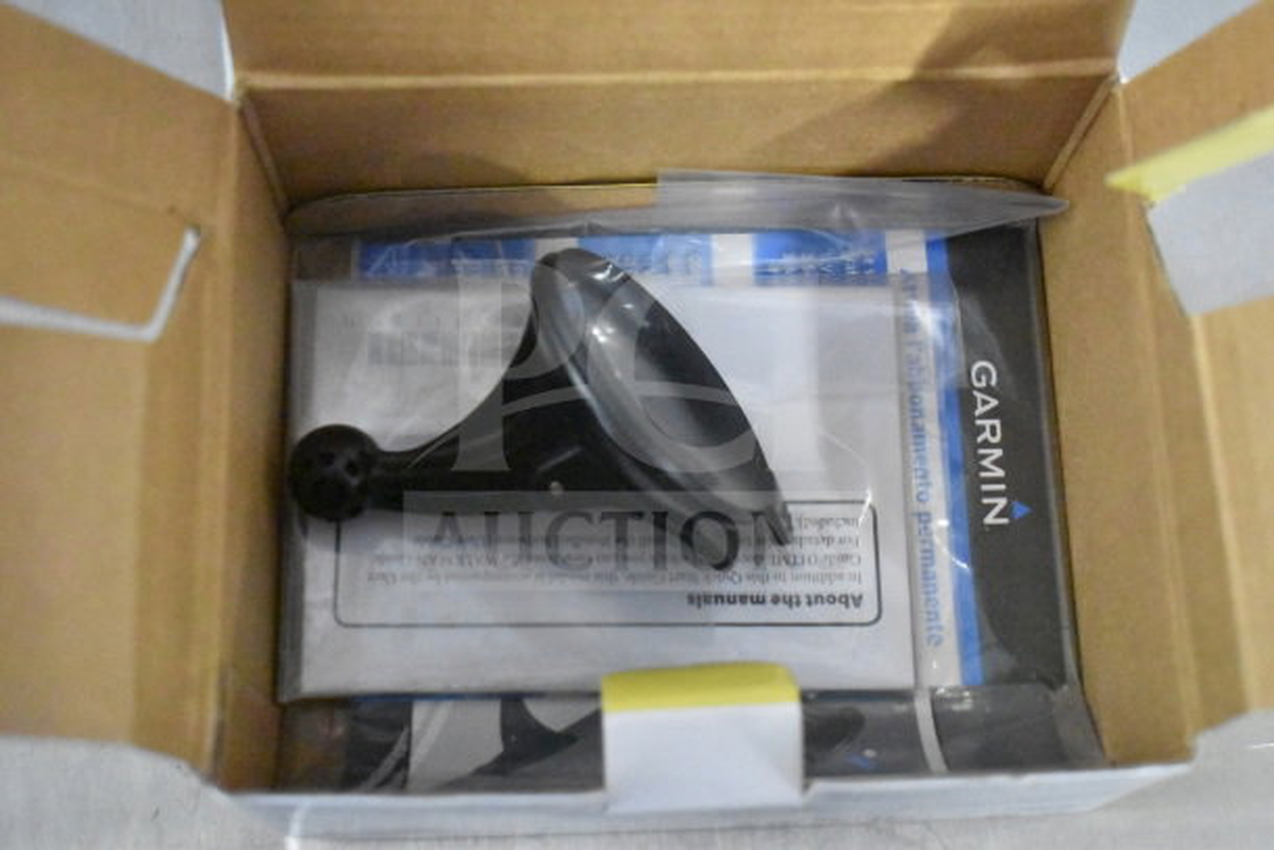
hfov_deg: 36.9
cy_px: 425
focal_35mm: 54
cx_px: 637
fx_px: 1911
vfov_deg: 25.1
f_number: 4.8
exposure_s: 1/60
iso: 20000
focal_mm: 36
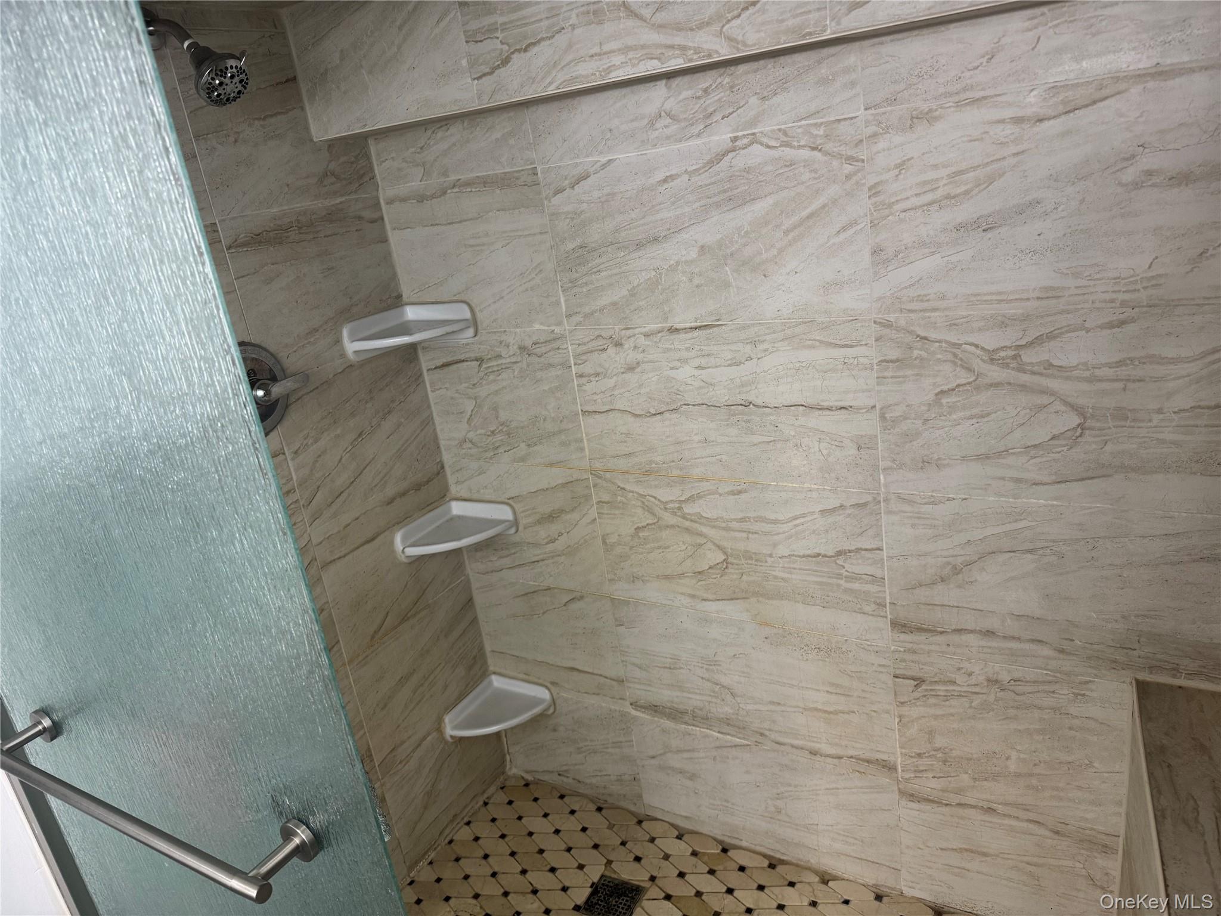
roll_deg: +9.0
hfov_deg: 71.6
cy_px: 458
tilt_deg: -20.3
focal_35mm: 24
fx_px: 847
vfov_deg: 56.8
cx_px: 610
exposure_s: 1/60
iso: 250
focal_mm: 6.76
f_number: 1.78
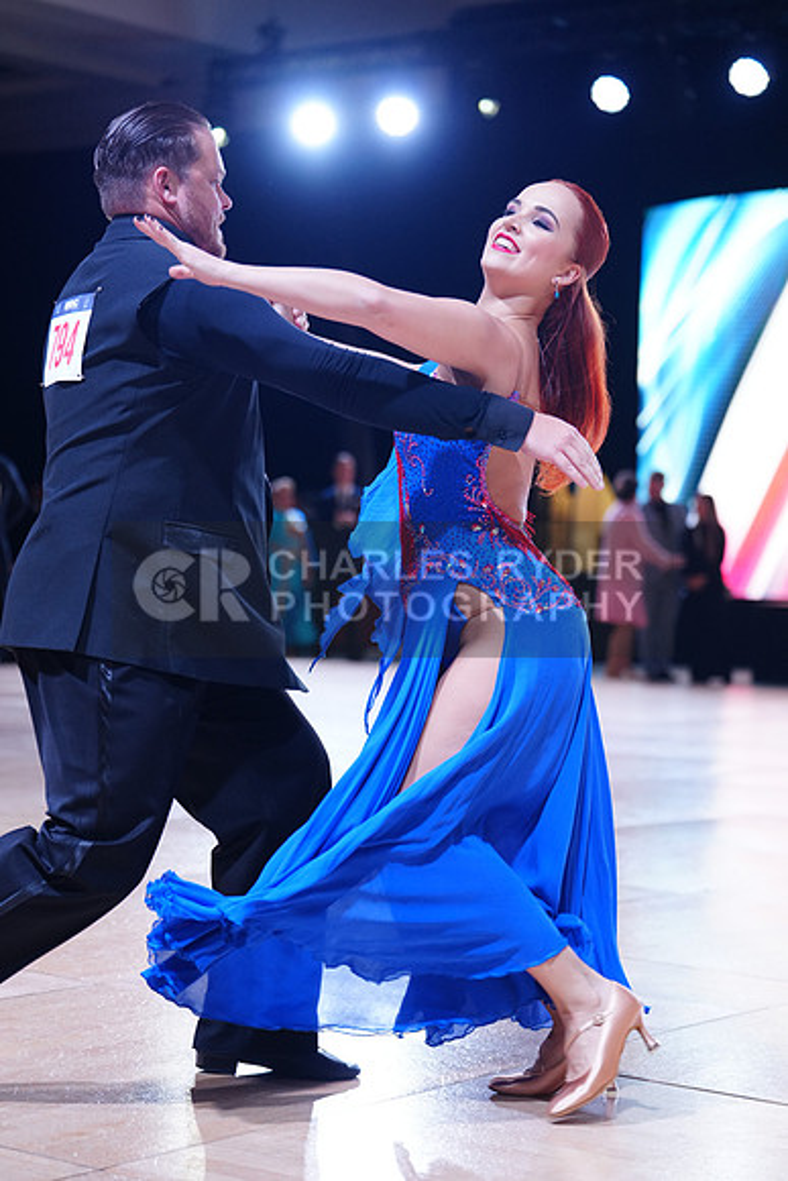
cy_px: 590
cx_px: 394
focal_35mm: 76
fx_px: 2494
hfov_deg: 18.0
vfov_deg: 26.6
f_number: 2.8
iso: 1000
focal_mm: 76
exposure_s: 1/500
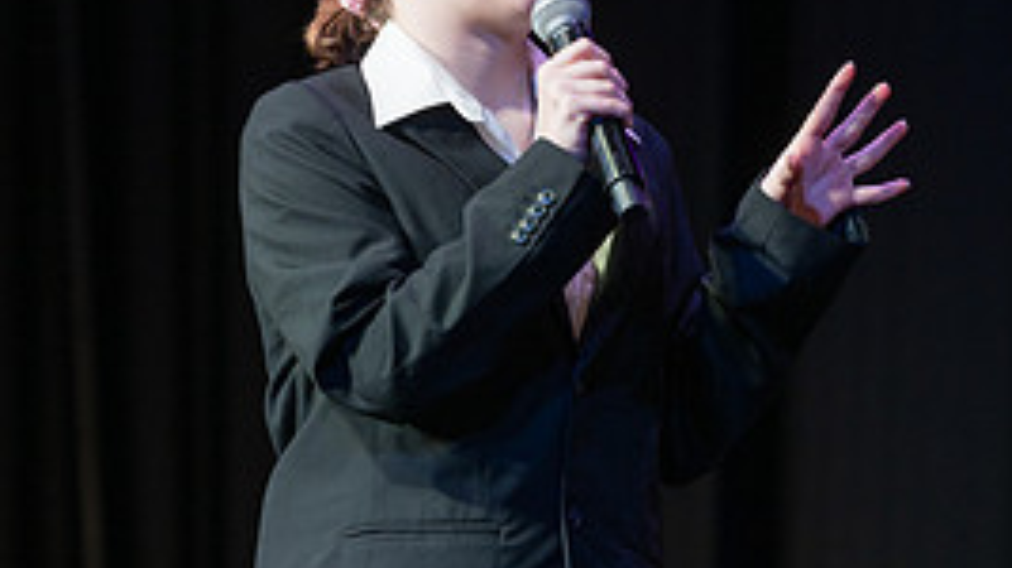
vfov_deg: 2.6
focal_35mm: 460
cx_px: -10
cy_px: 532
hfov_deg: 4.7
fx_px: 12340
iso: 180
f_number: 2.8
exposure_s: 1/160
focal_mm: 160
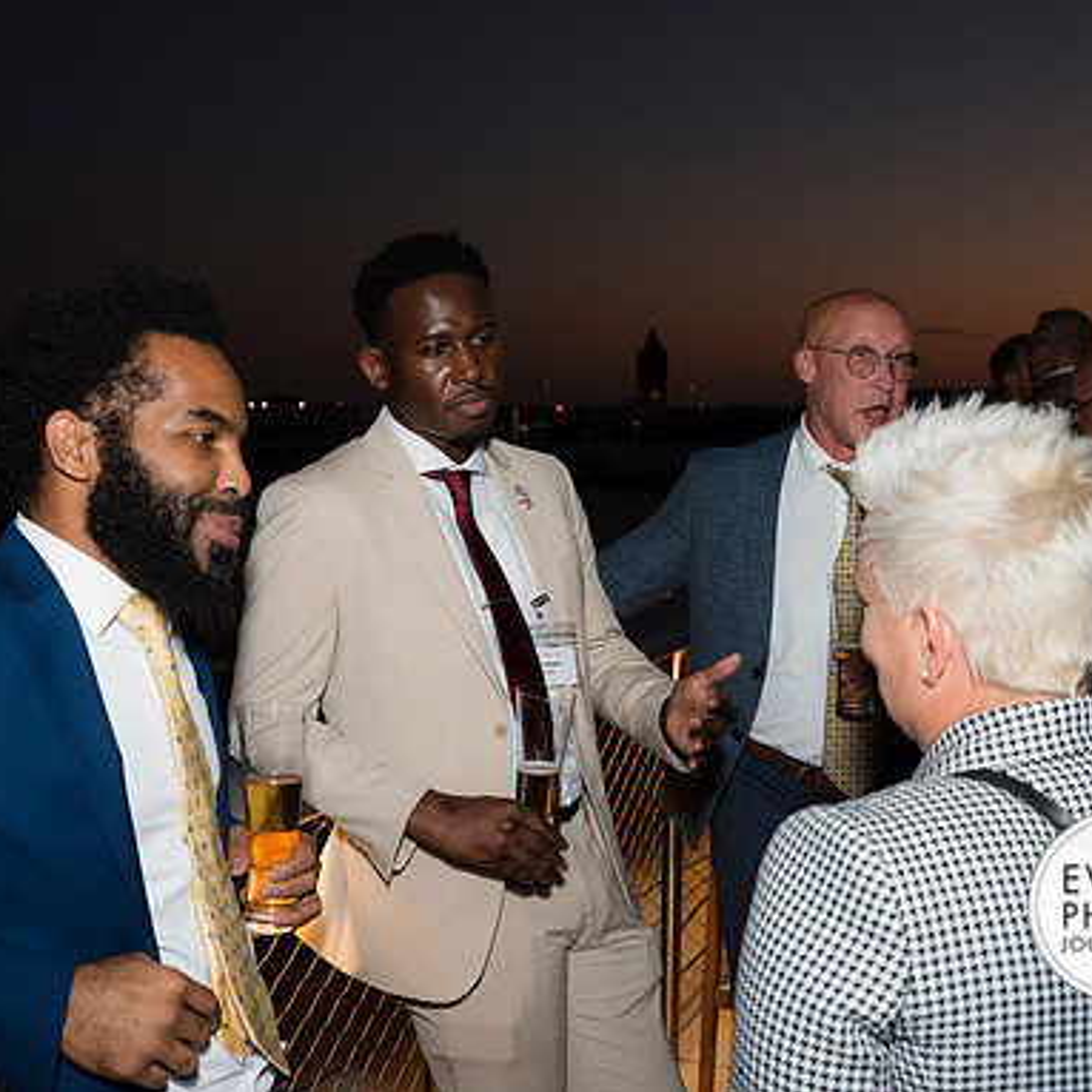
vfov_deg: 37.6
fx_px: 1606
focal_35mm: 45
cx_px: 490
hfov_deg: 37.5
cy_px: 543
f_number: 5
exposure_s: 1/125
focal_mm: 35
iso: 800
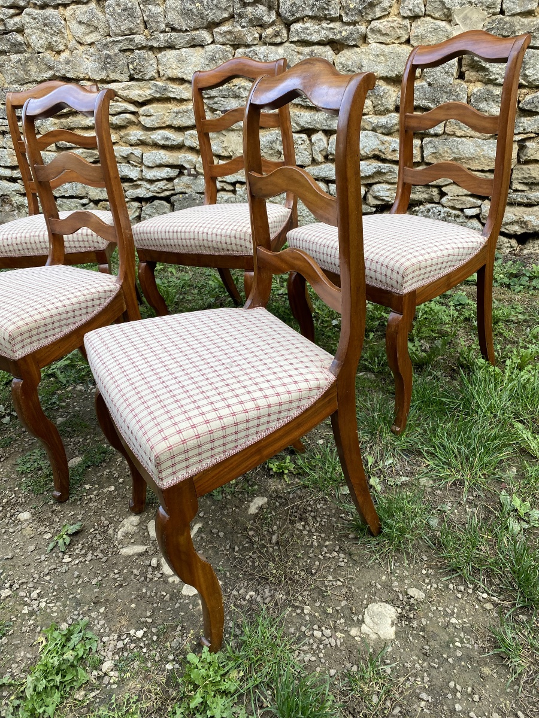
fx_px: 540
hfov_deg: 53.1
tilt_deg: -29.1
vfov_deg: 67.3
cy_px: 359
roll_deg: +3.5
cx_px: 270
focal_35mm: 26
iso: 32
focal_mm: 4.25
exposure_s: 1/295
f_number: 1.8
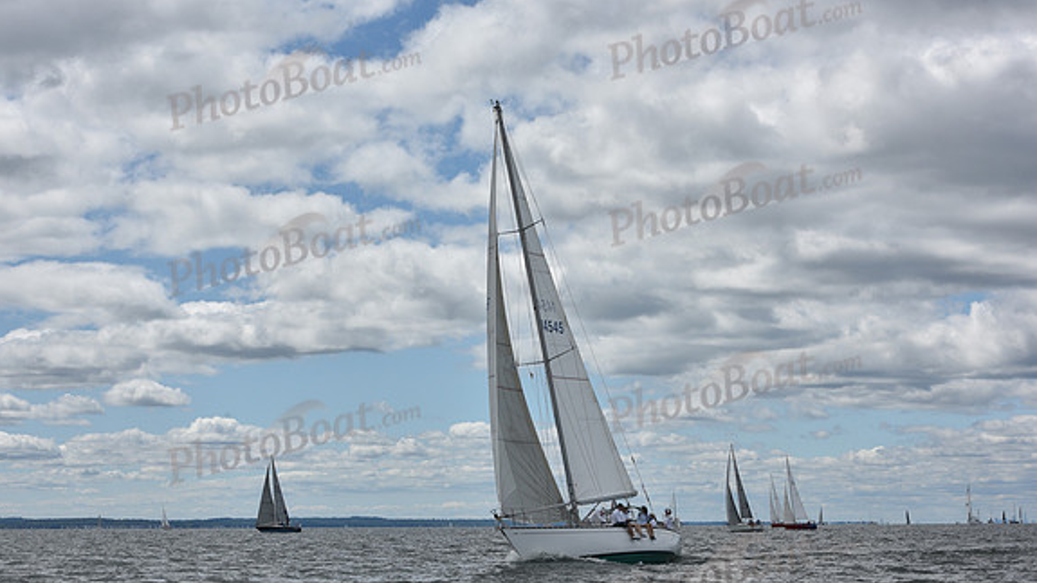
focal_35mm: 74
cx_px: 516
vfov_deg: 16.3
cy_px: 319
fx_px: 2034
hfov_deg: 28.6
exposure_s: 1/800
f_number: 11
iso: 250
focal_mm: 70
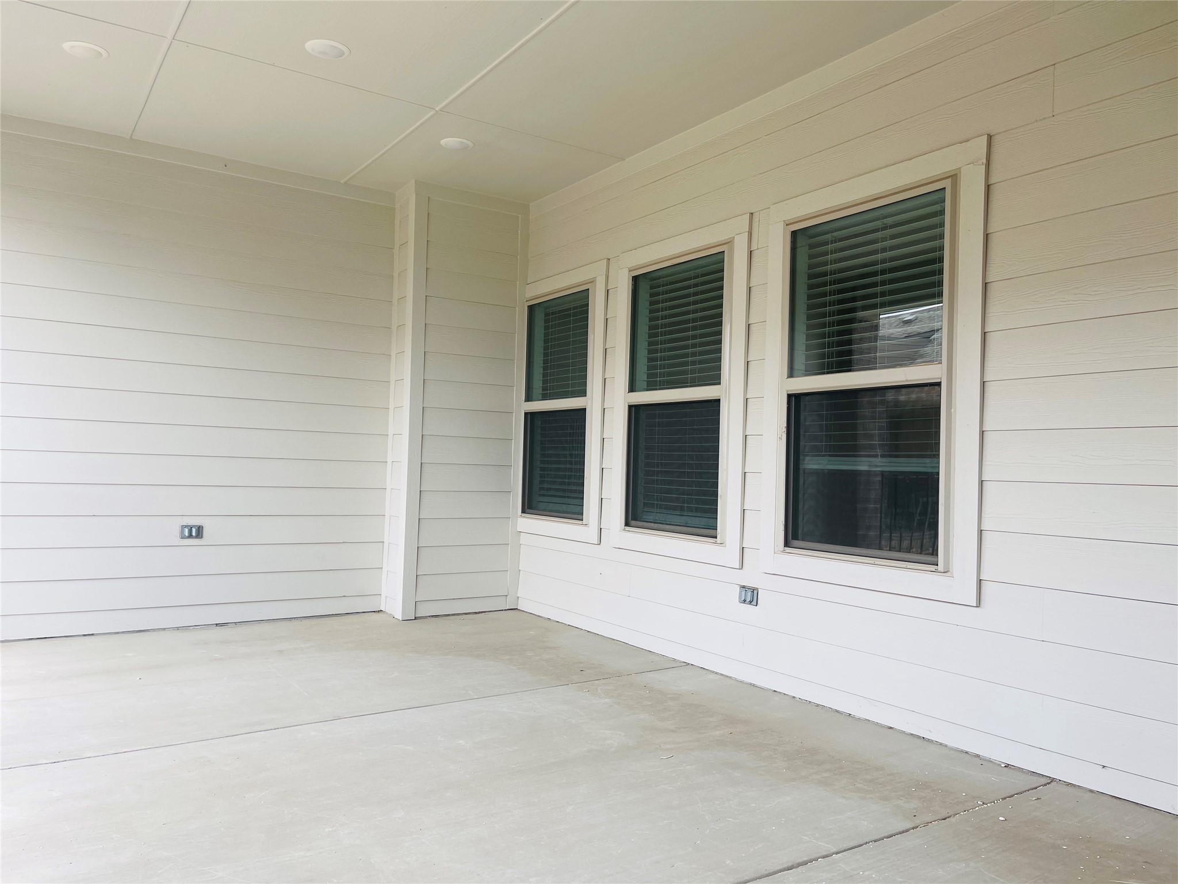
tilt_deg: +2.0
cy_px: 442
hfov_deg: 67.3
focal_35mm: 26
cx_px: 589
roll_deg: -2.1
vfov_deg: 53.1
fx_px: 885
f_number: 1.6
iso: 32
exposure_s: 1/259
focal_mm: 5.1
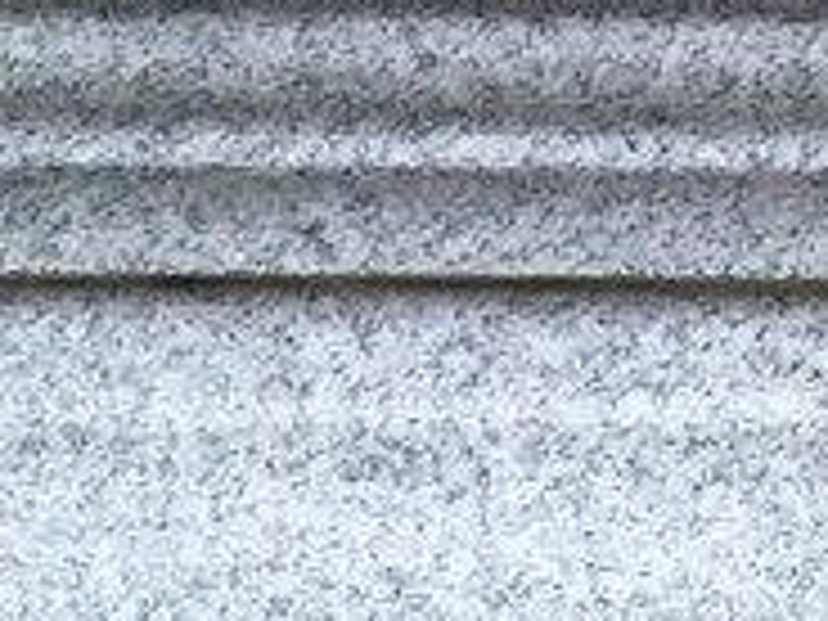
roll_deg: +0.0
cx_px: -788
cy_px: 1451
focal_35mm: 152
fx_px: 3636
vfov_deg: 8.9
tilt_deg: -17.9
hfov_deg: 11.7
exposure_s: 1/360
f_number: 2.4
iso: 25
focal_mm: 3.3
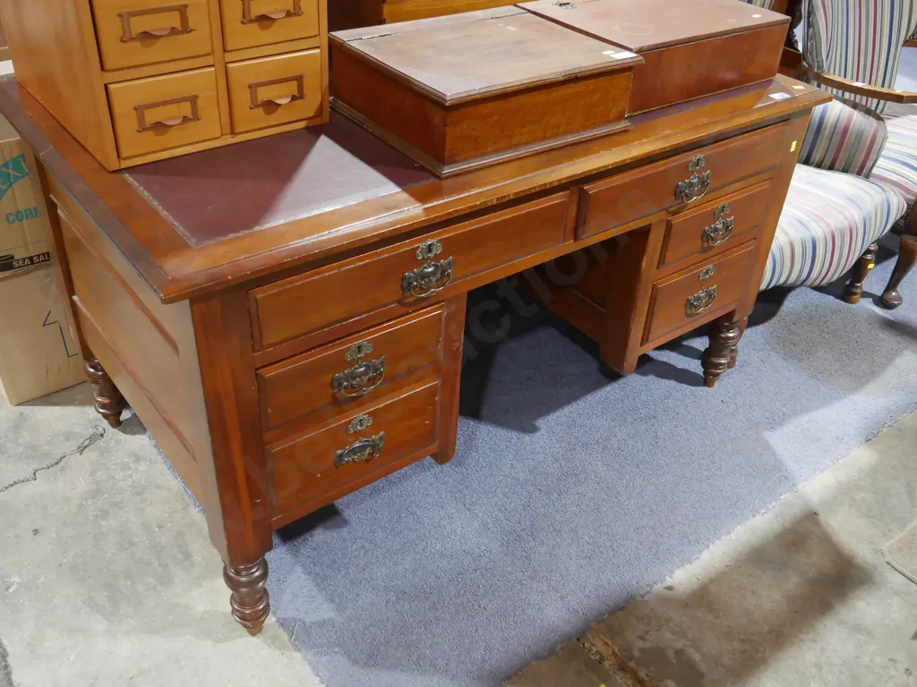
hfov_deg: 54.0
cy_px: 344
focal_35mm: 34
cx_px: 458
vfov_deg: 41.8
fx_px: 901
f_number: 4
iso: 1600
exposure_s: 1/60
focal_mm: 17
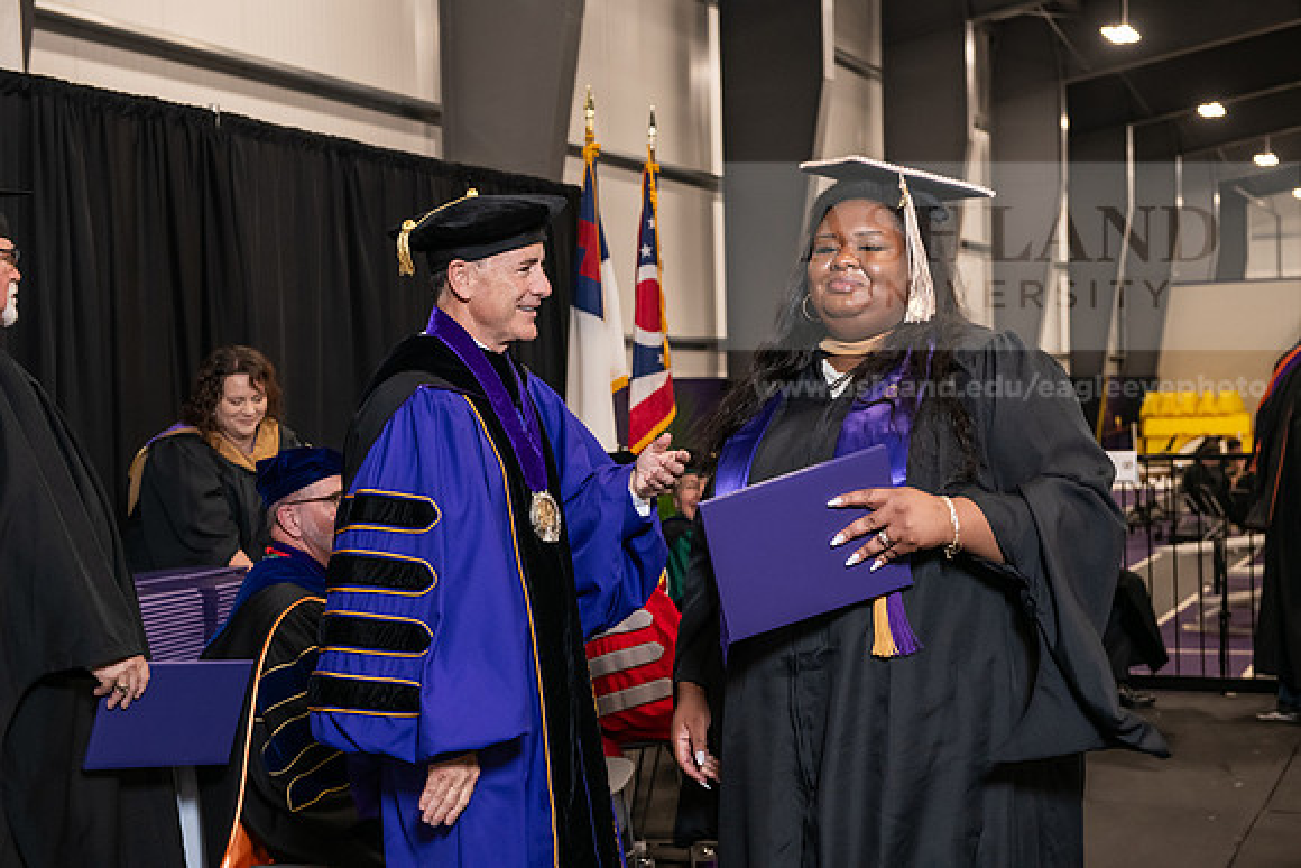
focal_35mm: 56
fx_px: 2024
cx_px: 650
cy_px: 434
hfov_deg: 35.6
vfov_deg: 24.2
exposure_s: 1/125
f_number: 5
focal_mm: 56
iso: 2000
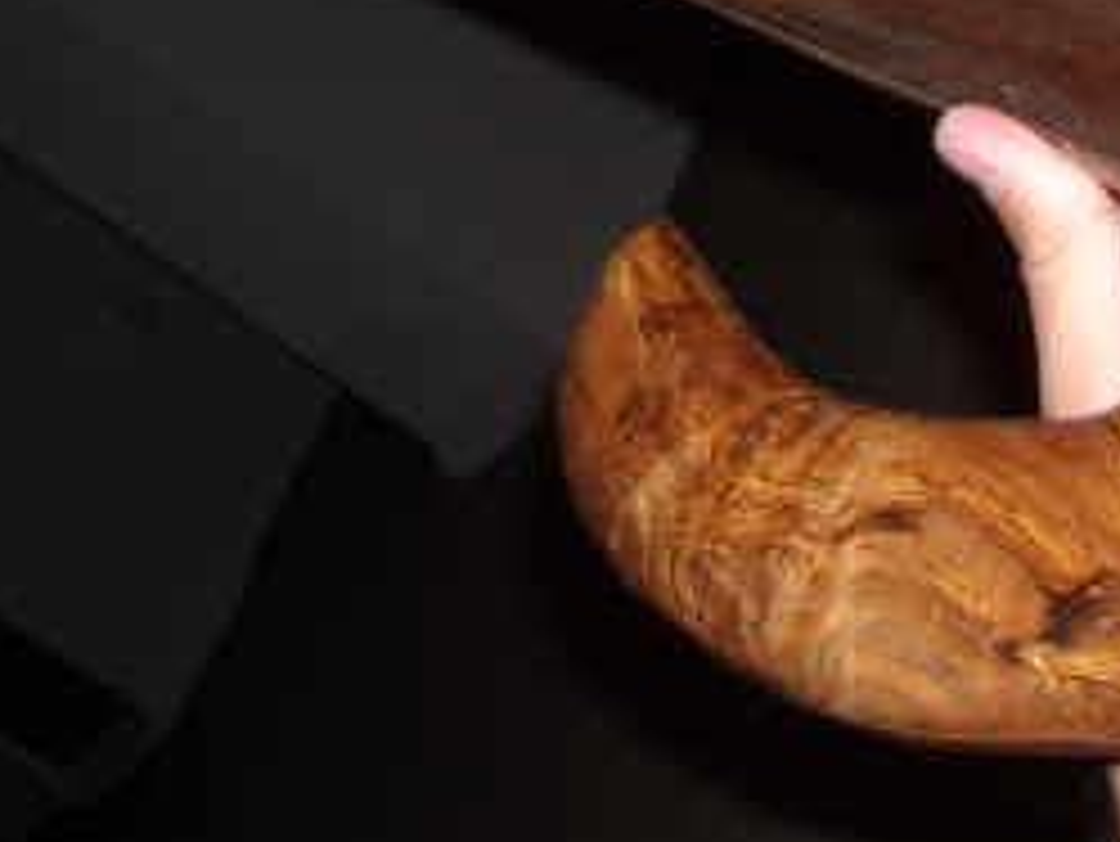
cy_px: -171
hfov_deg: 20.8
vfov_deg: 15.8
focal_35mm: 90
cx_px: 1214
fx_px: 2913
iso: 64
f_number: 2.8
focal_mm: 5.7
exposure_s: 1/60
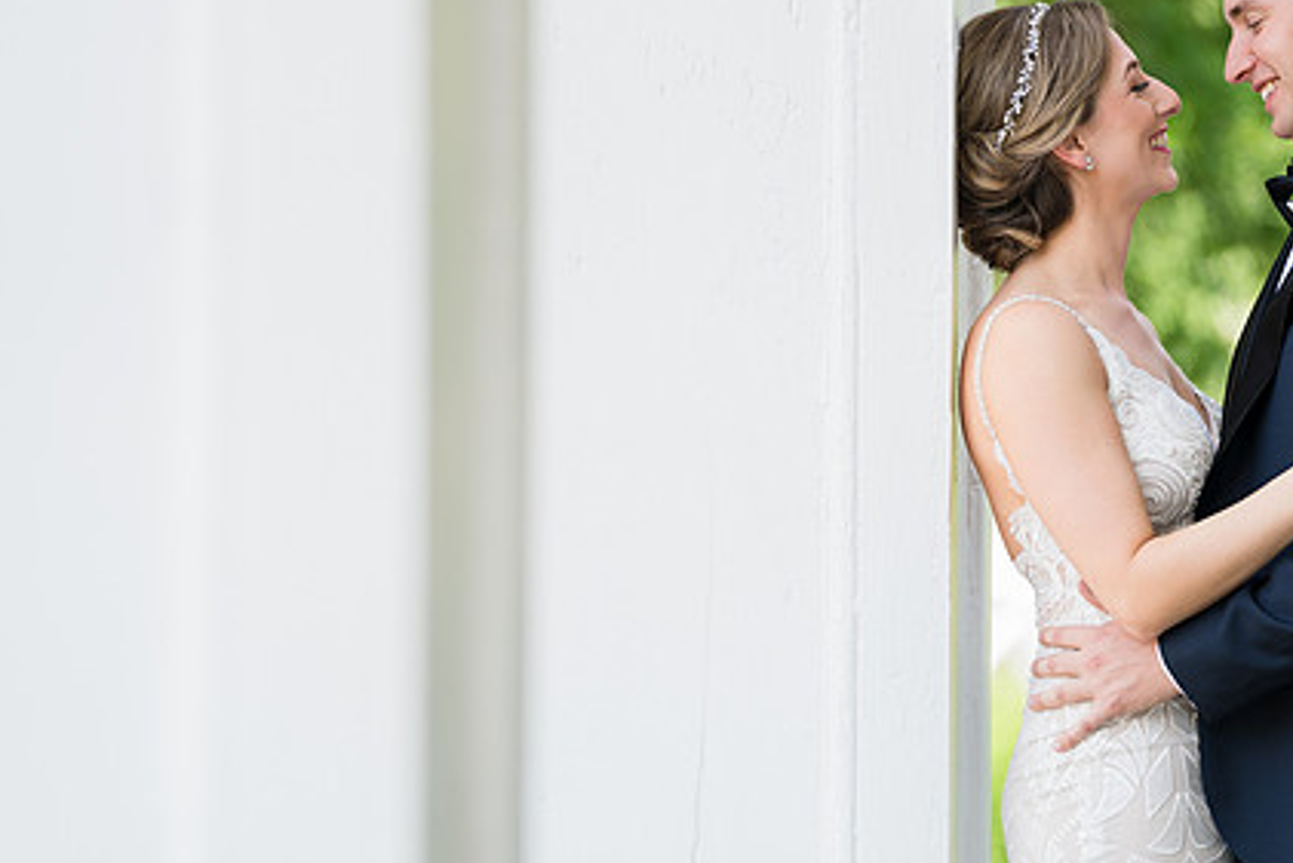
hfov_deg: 9.1
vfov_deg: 6.1
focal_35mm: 225
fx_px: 8084
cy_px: 281
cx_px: 740
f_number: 2.8
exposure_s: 1/200
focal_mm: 156
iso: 100
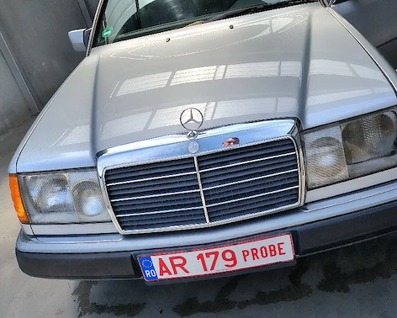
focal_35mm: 31
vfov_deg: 47.1
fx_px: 364
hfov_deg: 56.9
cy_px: 146
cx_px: 226
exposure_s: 1/625
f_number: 1.7
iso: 172
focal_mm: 4.71
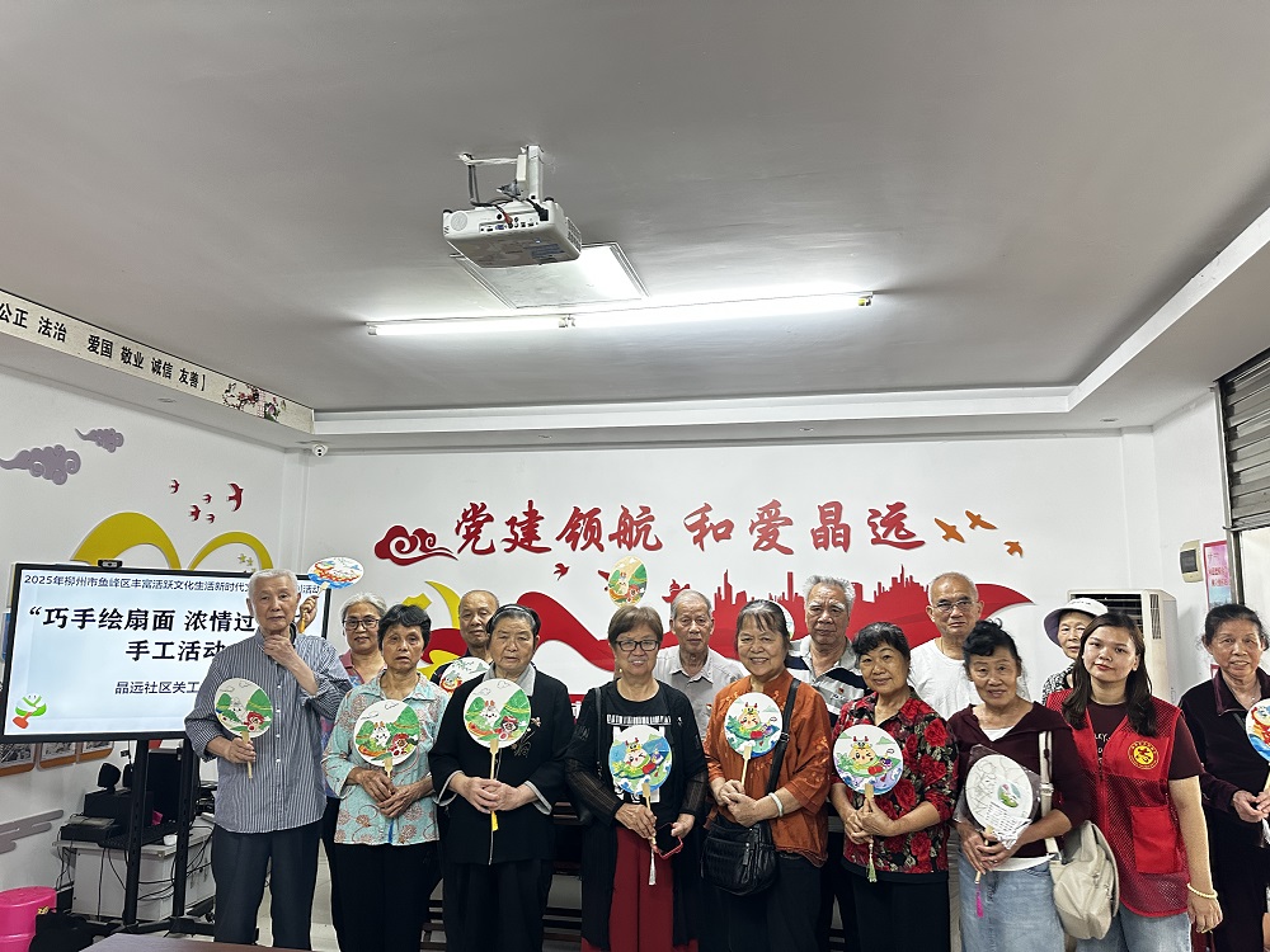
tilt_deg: +6.8
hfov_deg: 71.6
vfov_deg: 56.8
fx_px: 881
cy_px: 476
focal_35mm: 24
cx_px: 635
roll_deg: -1.1
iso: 320
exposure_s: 1/50
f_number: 1.78
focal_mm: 6.86
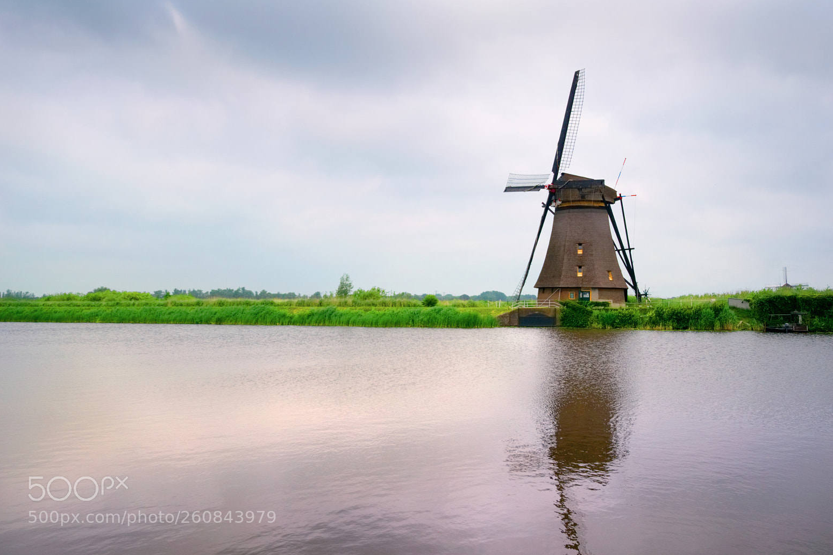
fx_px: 717
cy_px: 272
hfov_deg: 60.3
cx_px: 425
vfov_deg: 42.3
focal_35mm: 31
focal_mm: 20
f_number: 8
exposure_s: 1/1600
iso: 200
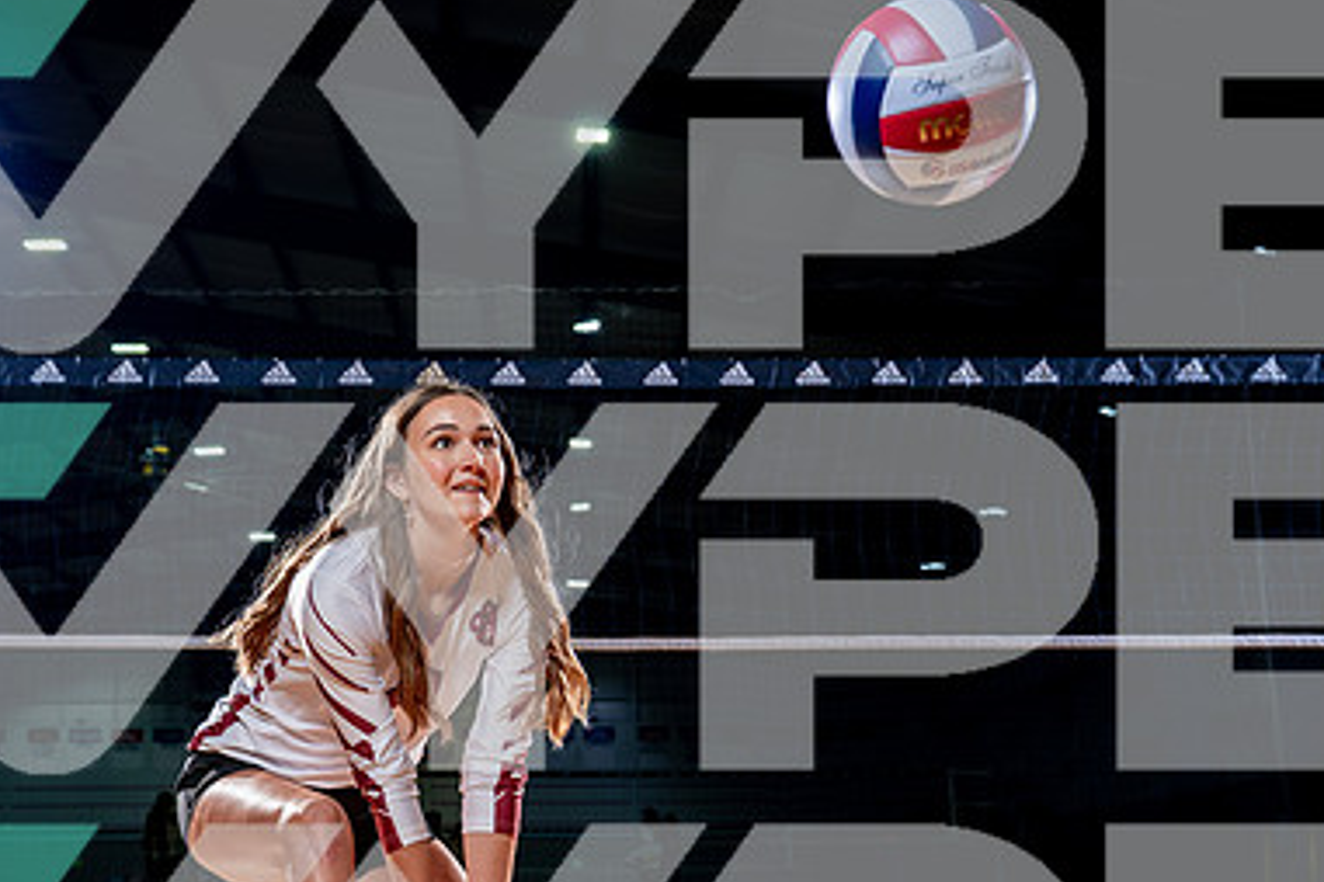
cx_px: 632
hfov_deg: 28.1
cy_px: 589
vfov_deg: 18.9
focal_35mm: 72
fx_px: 2648
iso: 250
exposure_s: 1/250
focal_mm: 47
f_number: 5.6
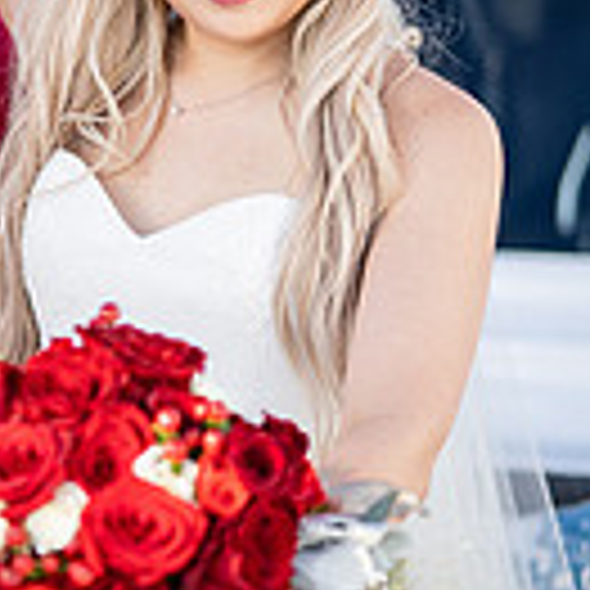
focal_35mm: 188
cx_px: -180
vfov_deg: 9.3
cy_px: 313
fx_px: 3625
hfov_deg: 9.1
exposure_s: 1/4000
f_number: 1.4
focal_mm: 50
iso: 160
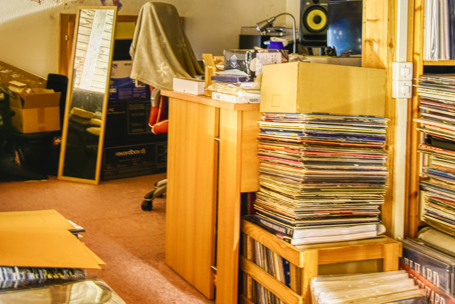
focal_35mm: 60
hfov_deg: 33.4
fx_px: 759
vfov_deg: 22.3
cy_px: 57
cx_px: 224
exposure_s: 1/5
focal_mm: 24
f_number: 4
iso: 250
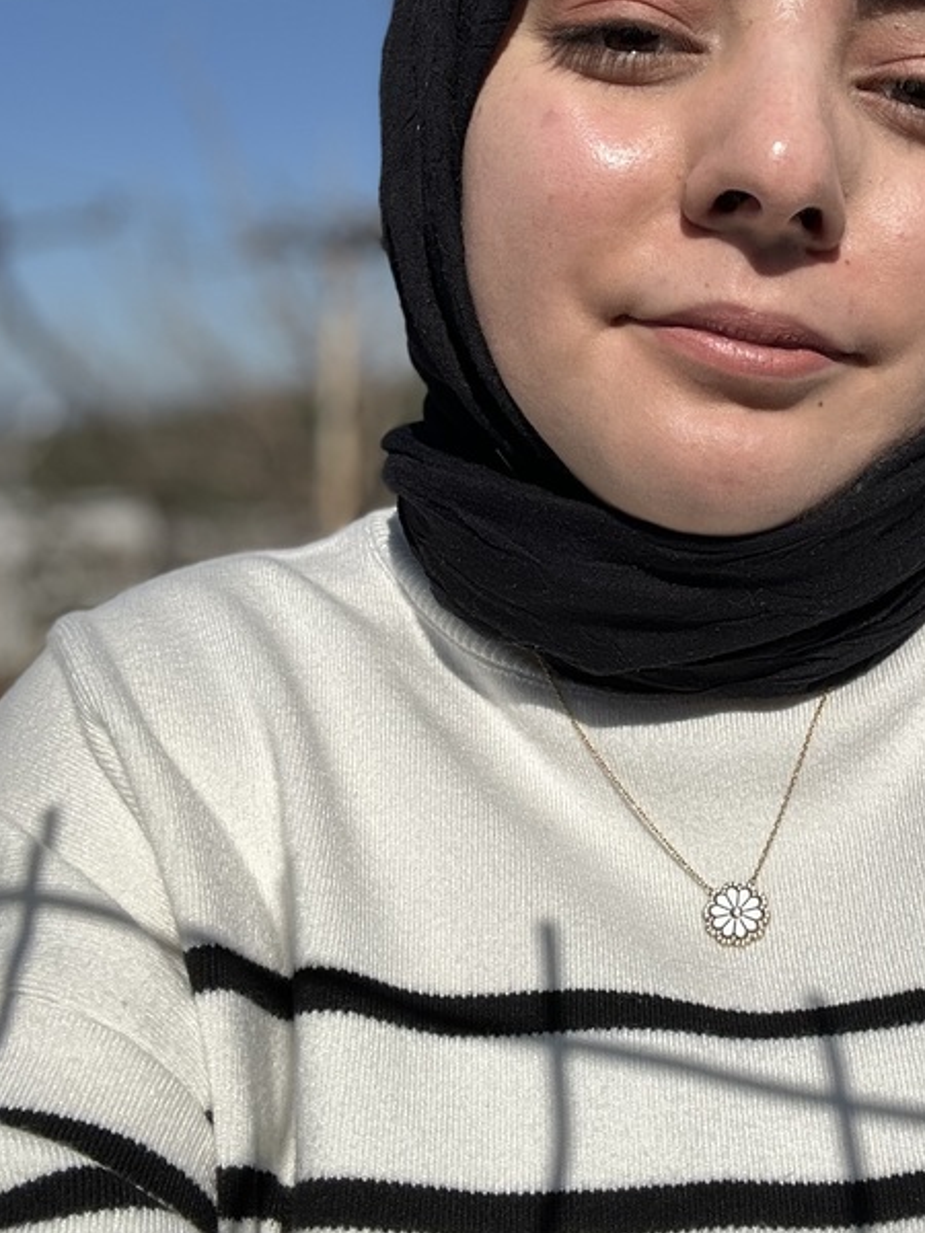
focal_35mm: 46
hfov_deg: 31.0
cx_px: 693
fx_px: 1639
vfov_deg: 40.7
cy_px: 405
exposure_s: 1/2558
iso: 25
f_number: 1.9
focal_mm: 2.69
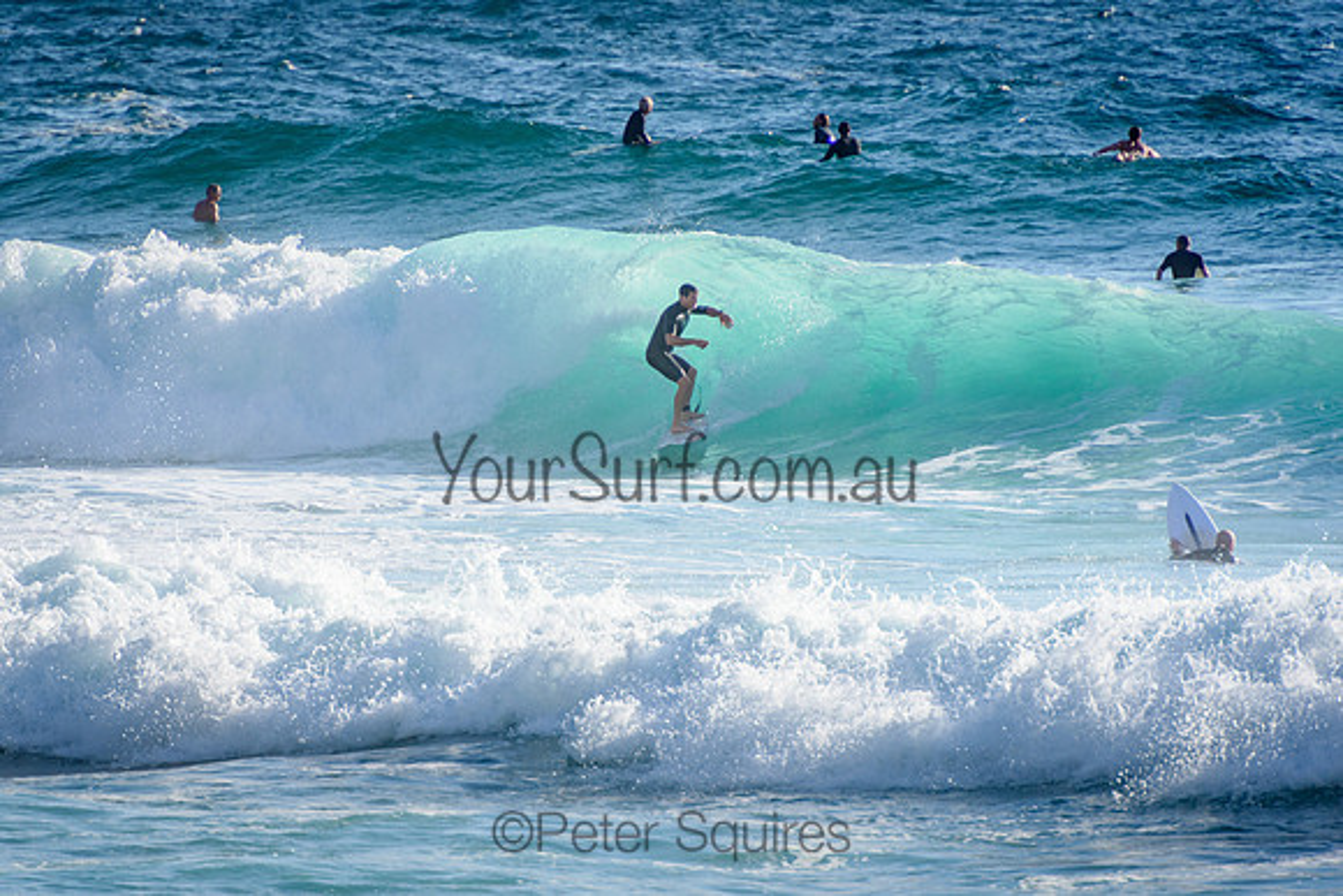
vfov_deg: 2.3
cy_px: 448
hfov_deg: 3.4
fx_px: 22780
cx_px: 672
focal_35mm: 611
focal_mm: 400
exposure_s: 1/2000
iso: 280
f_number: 5.6
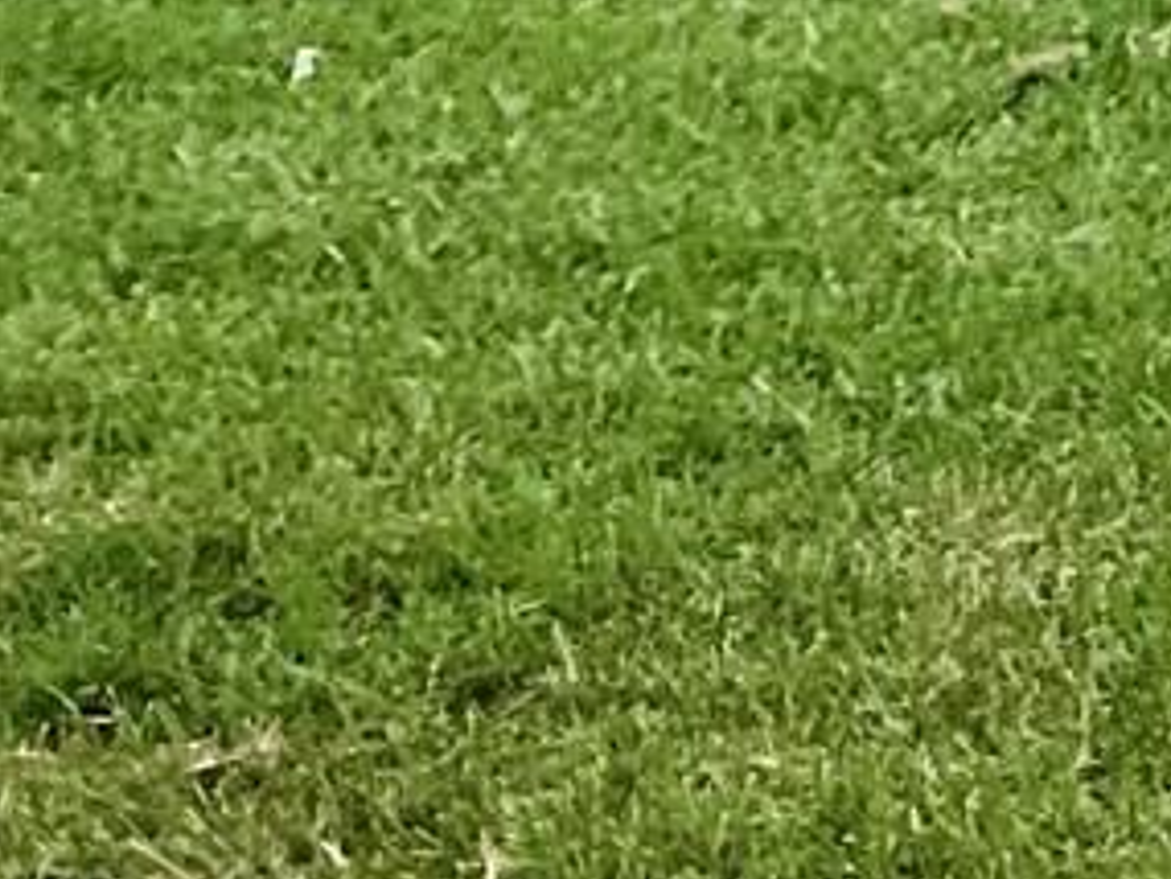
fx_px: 5889
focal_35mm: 174
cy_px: -1158
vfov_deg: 8.0
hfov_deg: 9.8
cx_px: 2913
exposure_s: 1/1456
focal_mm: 3.3
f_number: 2.4
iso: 25
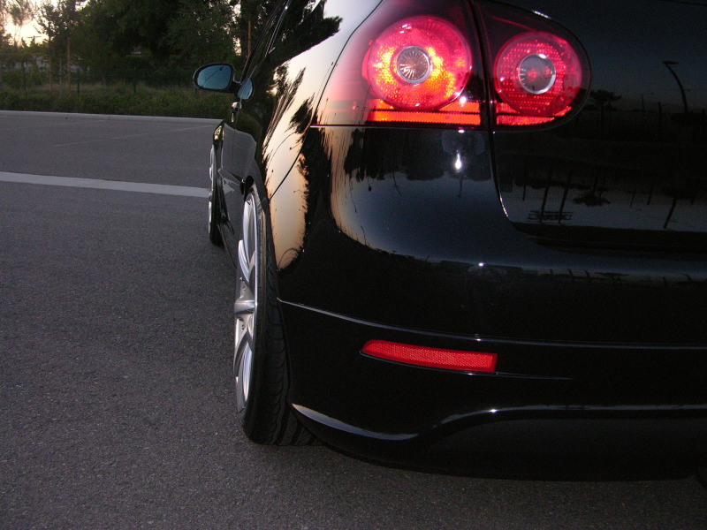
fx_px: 715
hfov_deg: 52.6
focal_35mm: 35
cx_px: 354
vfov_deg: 40.7
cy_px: 265
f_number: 2.8
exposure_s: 1/60.1
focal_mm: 9
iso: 200
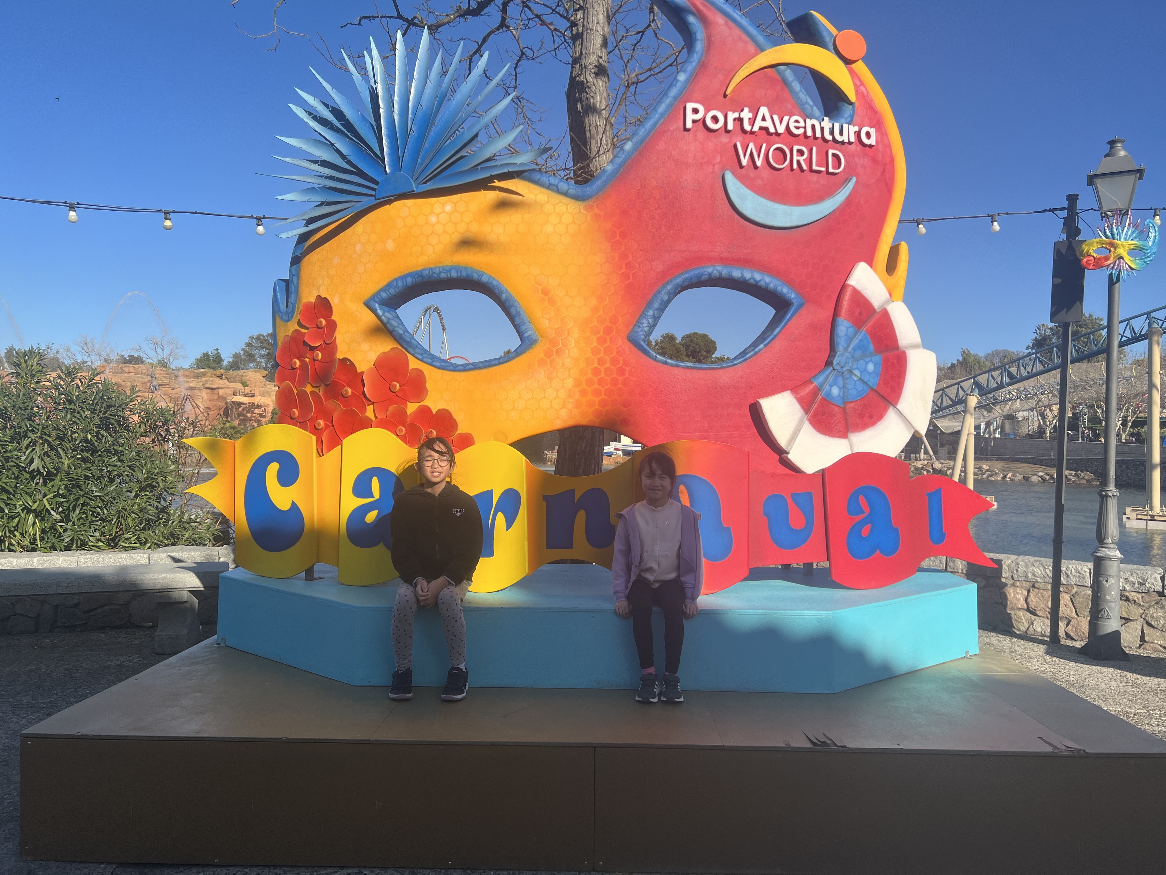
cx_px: 583
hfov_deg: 67.3
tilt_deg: +1.3
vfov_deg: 53.1
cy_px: 438
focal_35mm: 26
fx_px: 876
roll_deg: -0.2
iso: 50
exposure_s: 1/4274
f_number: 1.5
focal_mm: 5.7
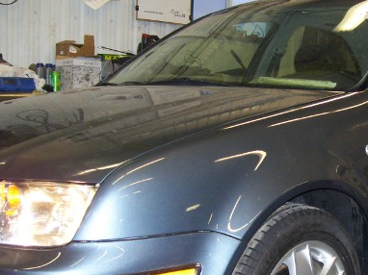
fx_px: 701
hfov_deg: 28.9
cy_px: 198
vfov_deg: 22.1
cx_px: 286
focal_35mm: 66
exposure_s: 1/60
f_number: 2.7
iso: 200
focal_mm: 6
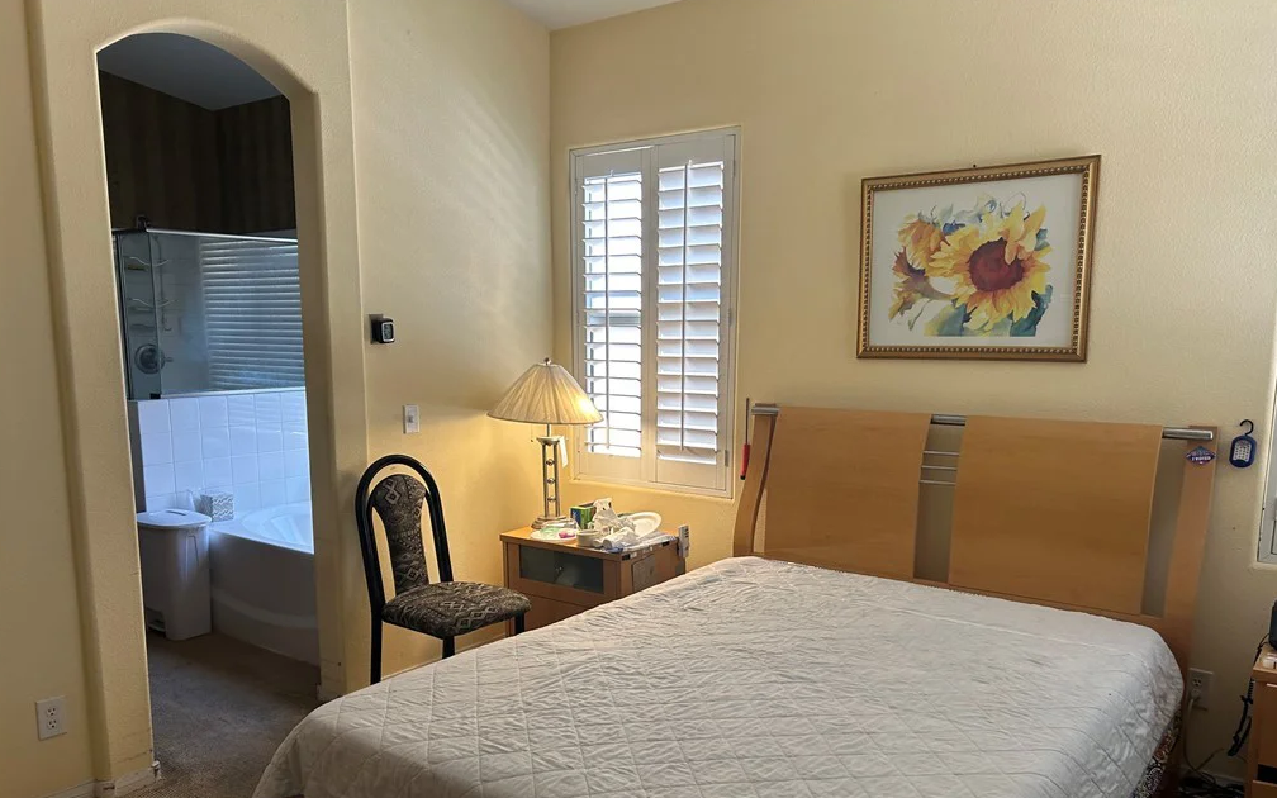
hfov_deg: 66.5
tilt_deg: -8.4
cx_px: 635
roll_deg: -0.9
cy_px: 480
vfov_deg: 44.3
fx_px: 974
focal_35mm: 28
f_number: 1.5
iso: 100
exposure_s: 1/120
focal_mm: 5.7
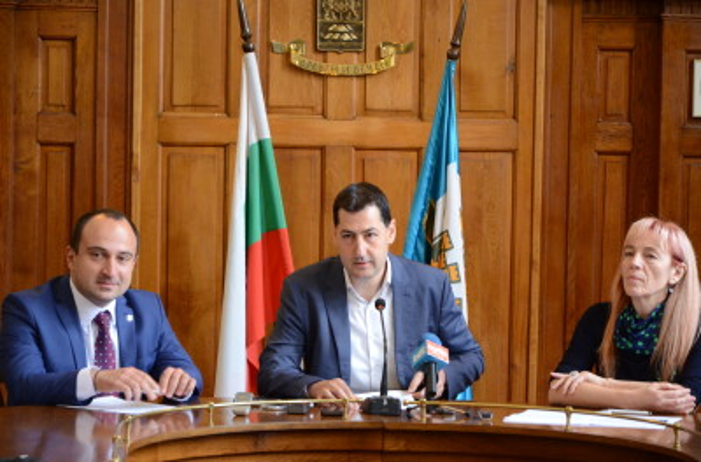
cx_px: 350
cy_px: 231
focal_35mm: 120
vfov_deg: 11.3
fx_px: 2329
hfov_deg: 17.1
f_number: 5.3
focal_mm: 80
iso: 1600
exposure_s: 1/50
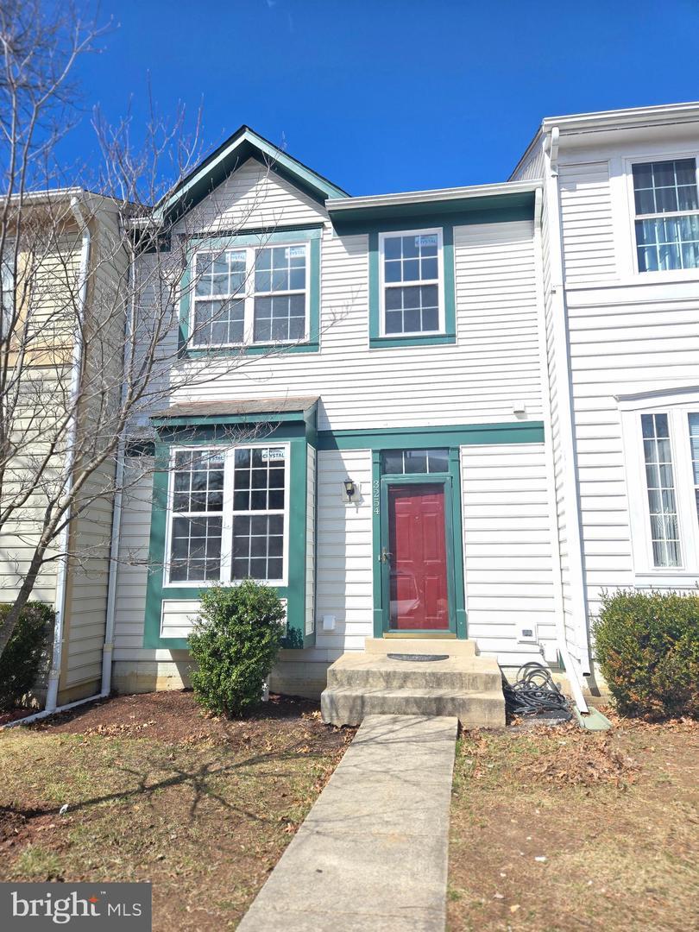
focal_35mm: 23
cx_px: 350
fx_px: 619
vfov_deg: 73.9
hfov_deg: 58.9
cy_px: 466
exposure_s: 1/2921
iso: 64
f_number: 1.8
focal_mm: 5.4
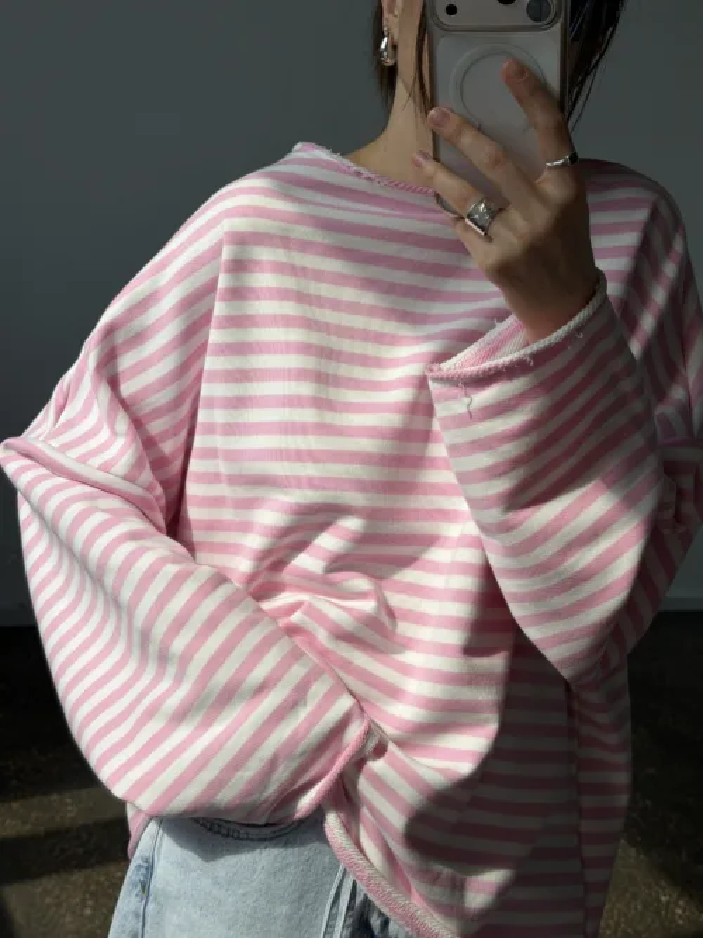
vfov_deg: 39.7
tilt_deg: -24.5
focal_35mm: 48
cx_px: 352
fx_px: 1300
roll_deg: -9.5
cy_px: 469
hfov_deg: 30.3
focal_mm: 6.76
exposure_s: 1/3704
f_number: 1.78
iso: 64
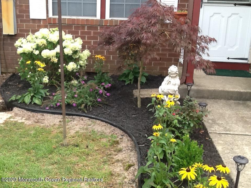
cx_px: 126
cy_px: 94
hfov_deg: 42.9
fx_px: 319
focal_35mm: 44
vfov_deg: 32.9
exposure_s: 1/176
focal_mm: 2.03
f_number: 2.4
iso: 40
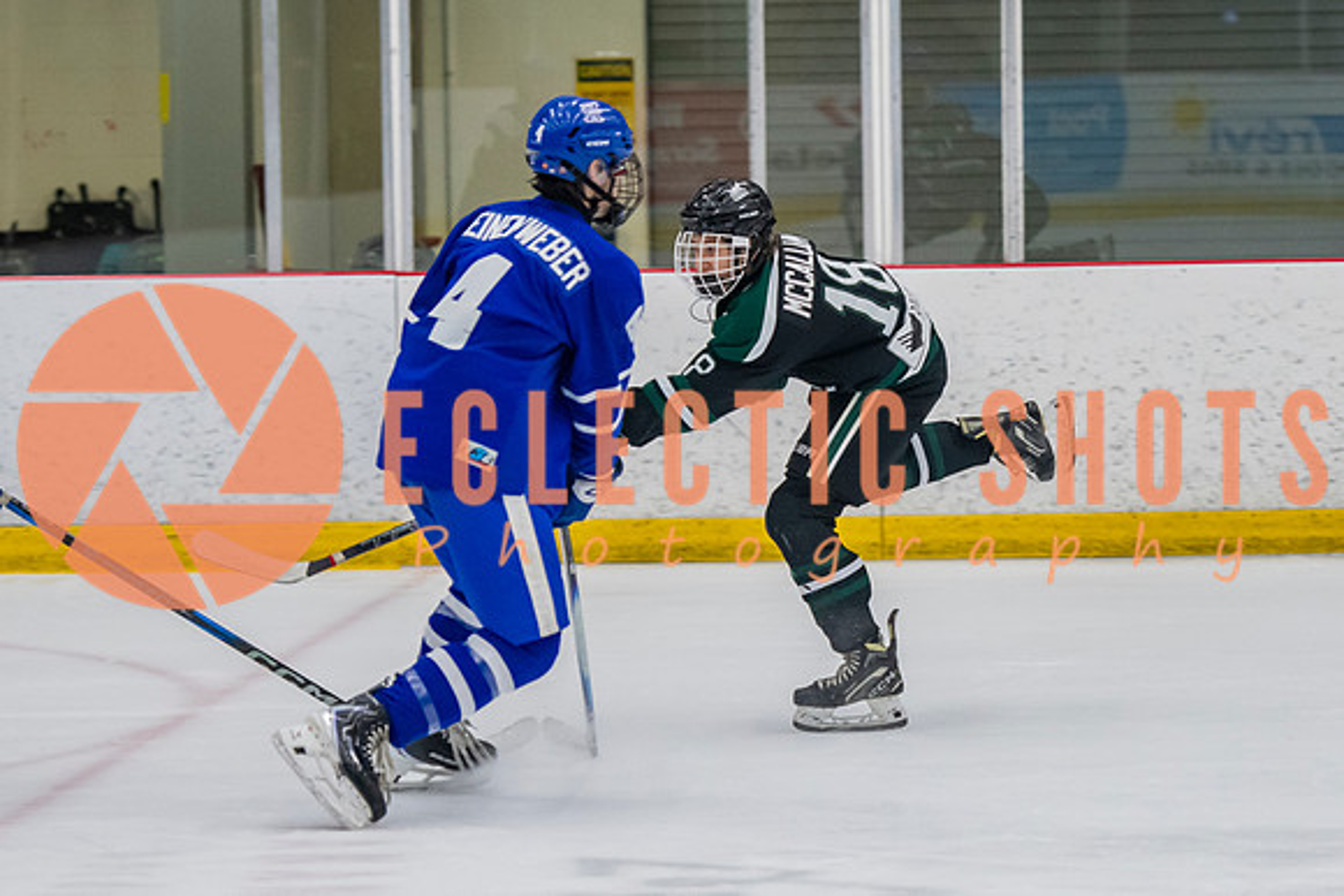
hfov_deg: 9.8
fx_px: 7807
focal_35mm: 209
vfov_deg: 6.6
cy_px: 483
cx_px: 836
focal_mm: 116
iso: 2000
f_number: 3.2
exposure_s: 1/640
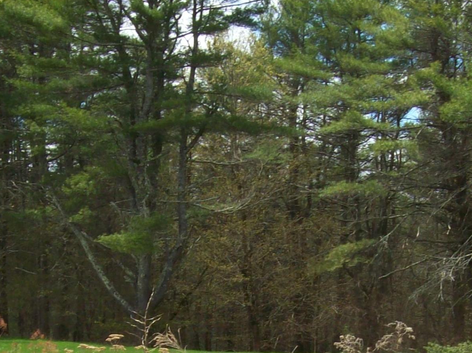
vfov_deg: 15.8
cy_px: 384
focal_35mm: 91
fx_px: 1240
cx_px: 185
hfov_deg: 21.5
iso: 80
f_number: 4.8
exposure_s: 1/348
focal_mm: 6
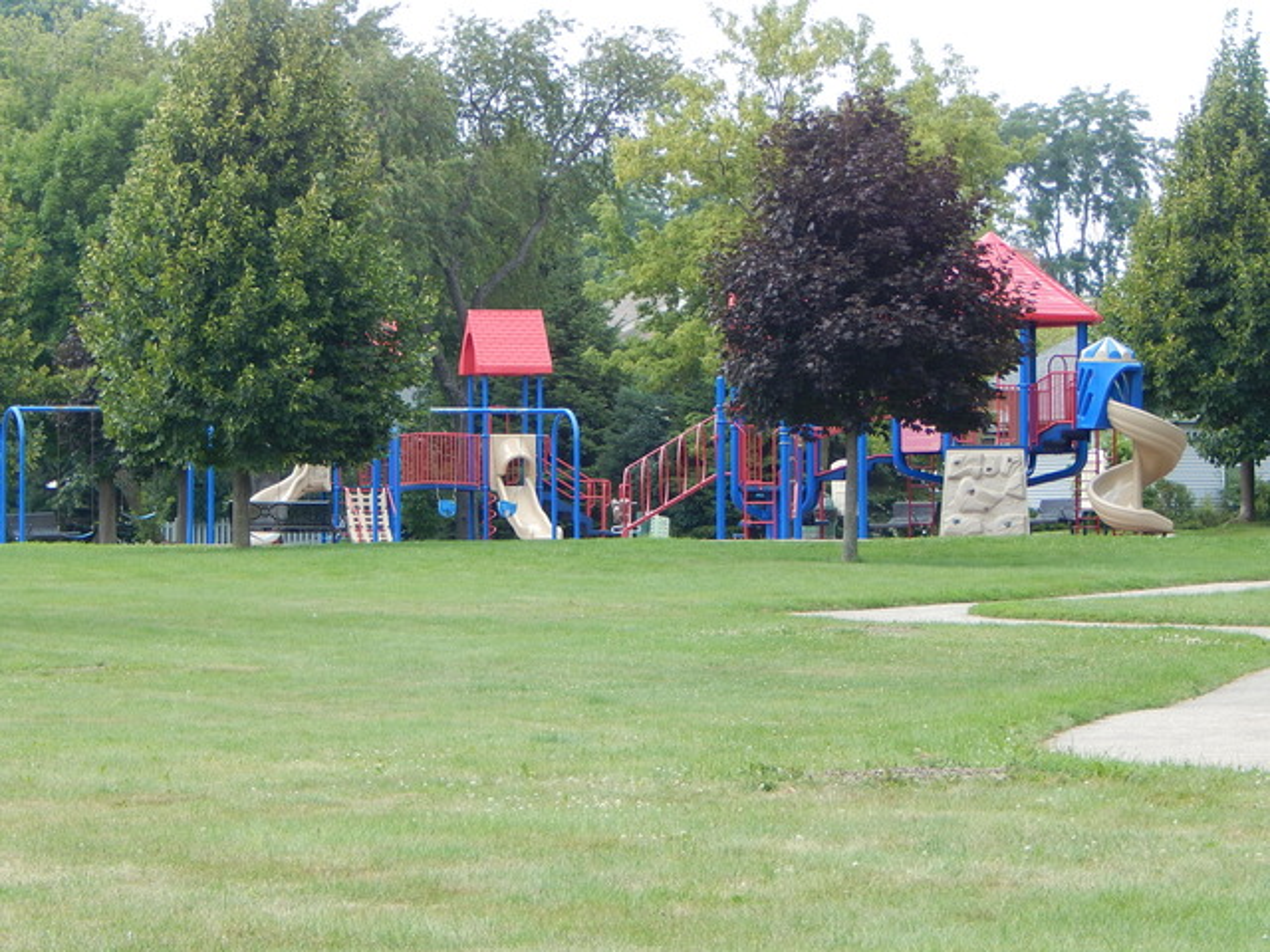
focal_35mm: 182
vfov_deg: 8.2
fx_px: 6677
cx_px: 635
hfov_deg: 10.9
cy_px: 476
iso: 125
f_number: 5.3
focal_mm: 32.8
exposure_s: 1/125
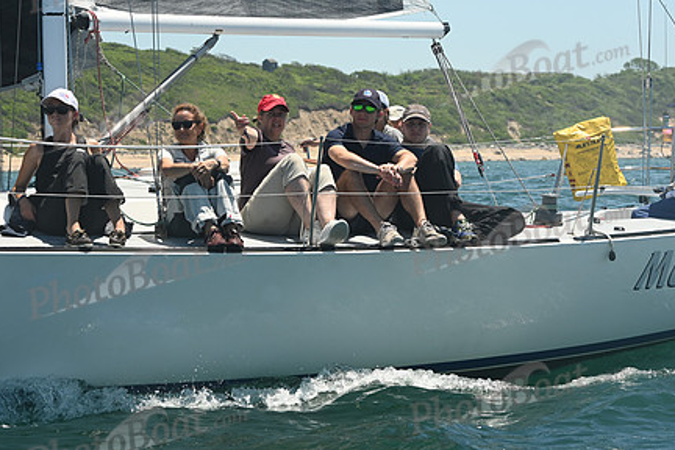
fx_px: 2269
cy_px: 176
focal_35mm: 121
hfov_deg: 16.9
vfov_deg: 11.3
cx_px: 330
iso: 320
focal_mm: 90
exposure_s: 1/1000
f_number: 8
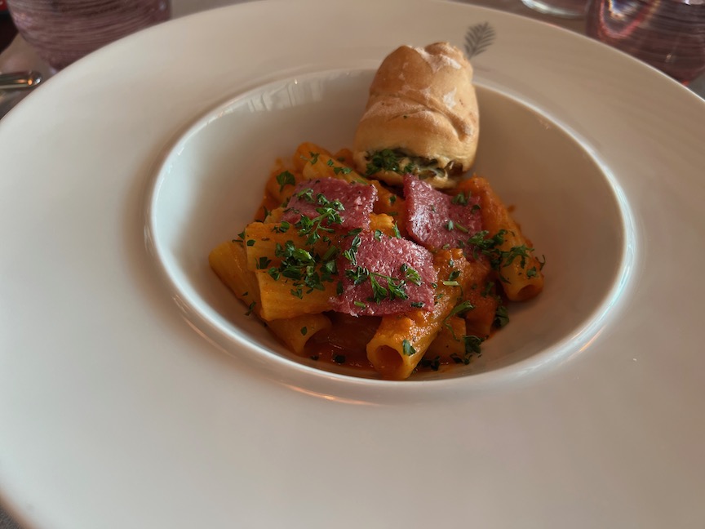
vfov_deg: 53.1
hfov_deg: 67.3
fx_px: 530
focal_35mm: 26
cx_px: 352
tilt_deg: -47.6
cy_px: 264
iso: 100
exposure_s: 1/54
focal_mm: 5.7
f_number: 1.5
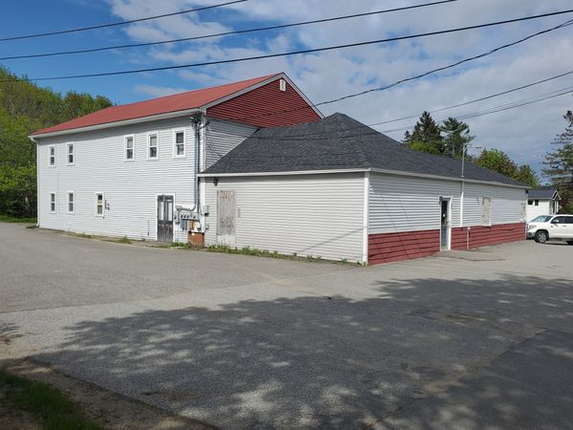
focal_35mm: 26
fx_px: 430
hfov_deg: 67.3
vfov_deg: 53.1
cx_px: 286
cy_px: 215
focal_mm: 4.3
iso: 50
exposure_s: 1/3212
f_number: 2.4
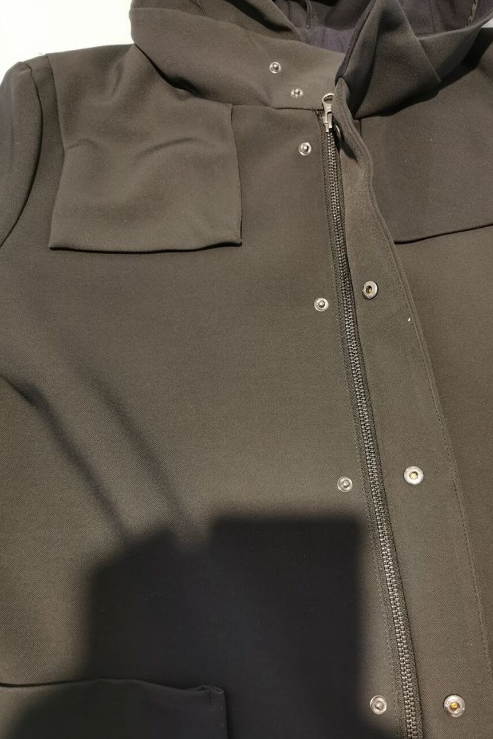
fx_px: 596
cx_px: 279
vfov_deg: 63.6
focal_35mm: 29
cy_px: 378
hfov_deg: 44.9
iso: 320
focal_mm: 5.56
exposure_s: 1/40
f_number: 1.6
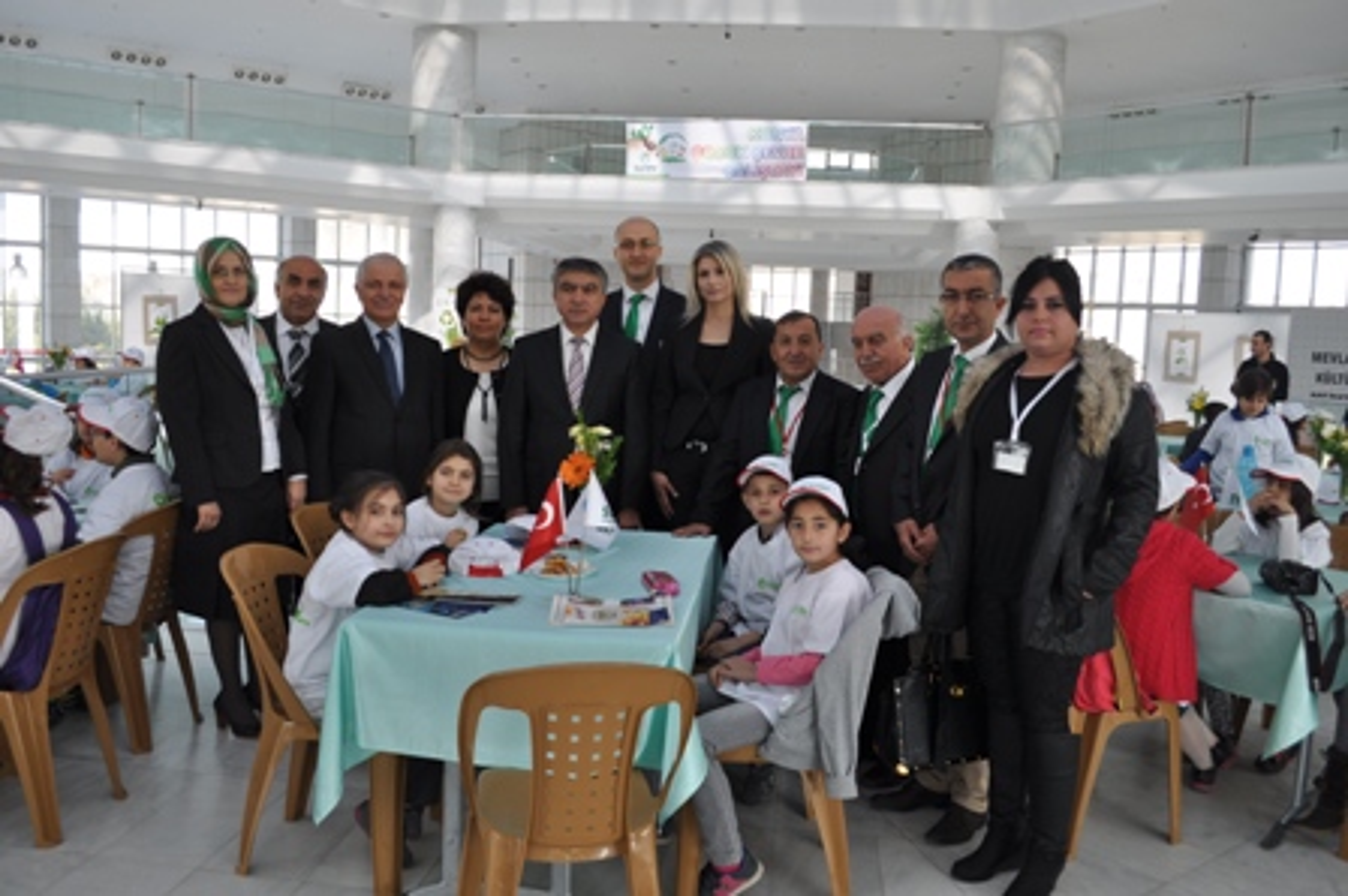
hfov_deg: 62.0
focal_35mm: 30
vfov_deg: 43.5
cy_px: 448
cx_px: 674
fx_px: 1122
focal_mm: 20
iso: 250
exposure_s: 1/125
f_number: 5.6
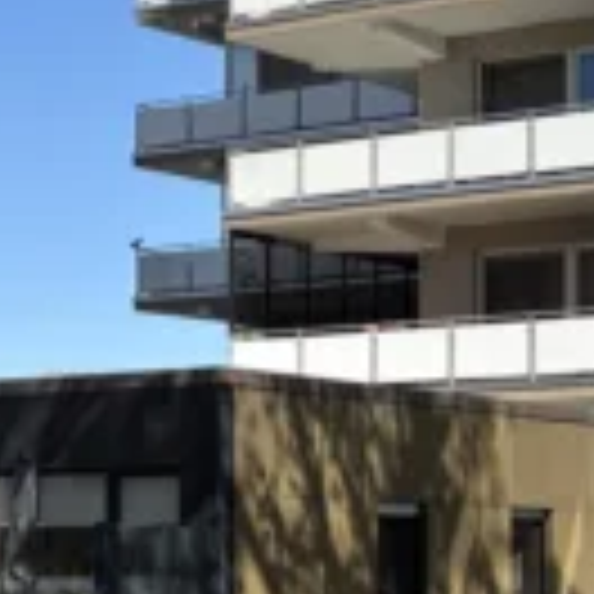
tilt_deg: +1.7
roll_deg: -0.1
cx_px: -72
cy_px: 486
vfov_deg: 12.5
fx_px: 2699
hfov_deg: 12.3
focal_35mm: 139
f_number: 1.6
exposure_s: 1/2451
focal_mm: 5.96
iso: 40
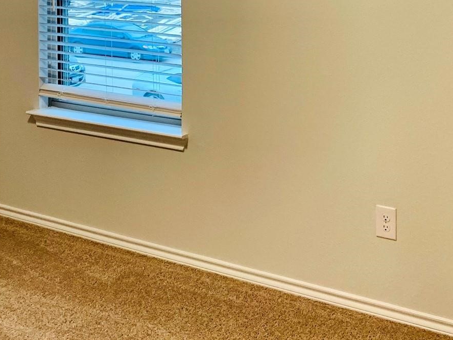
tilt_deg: -1.3
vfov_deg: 22.9
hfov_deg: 32.0
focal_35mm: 60
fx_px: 786
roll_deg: -0.1
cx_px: 173
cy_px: -41
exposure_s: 1/60
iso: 80
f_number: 1.8
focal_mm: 4.25
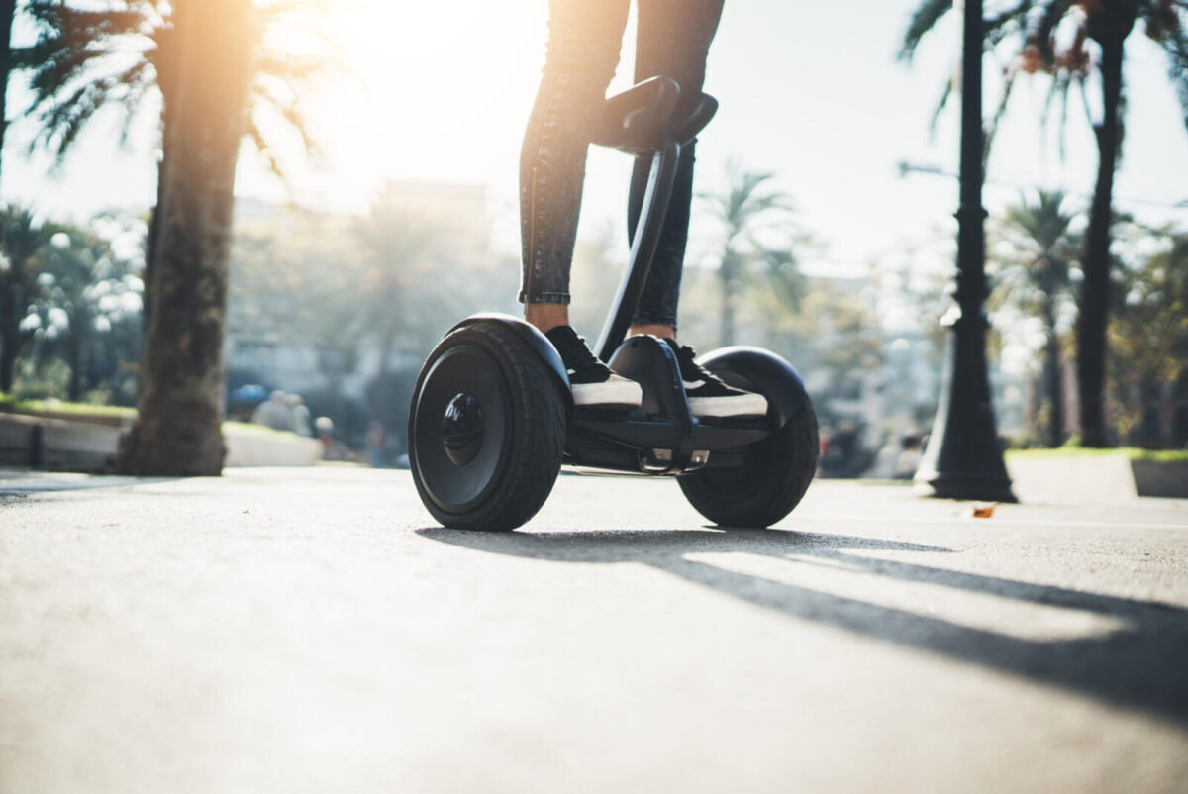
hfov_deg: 54.4
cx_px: 594
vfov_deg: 37.9
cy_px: 397
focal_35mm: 35
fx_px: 1156
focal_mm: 35
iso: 100
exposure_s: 1/8000
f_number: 1.6
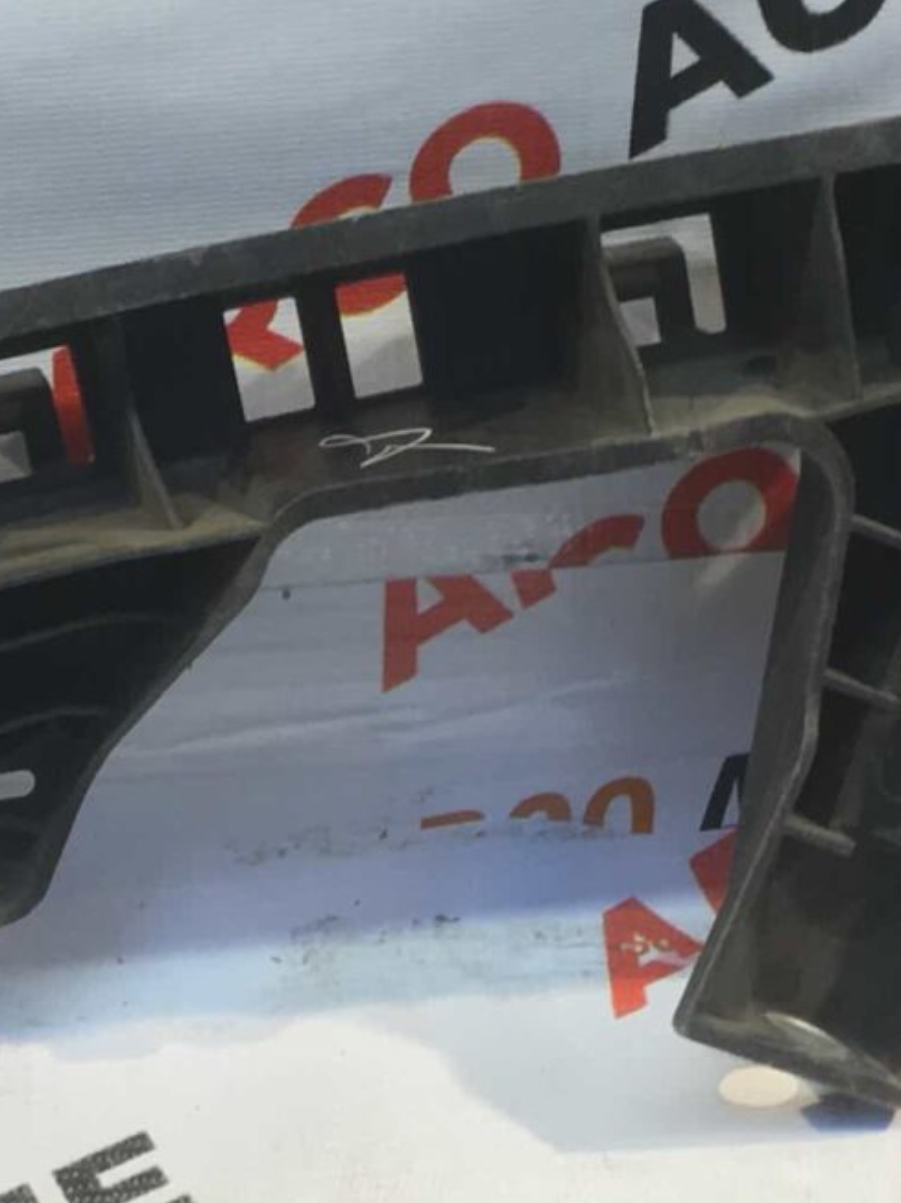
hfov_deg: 13.0
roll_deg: +0.7
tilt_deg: -34.2
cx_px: 332
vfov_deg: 17.2
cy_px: 898
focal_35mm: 114
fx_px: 3958
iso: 64
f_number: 2.2
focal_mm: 4.15
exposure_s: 1/33
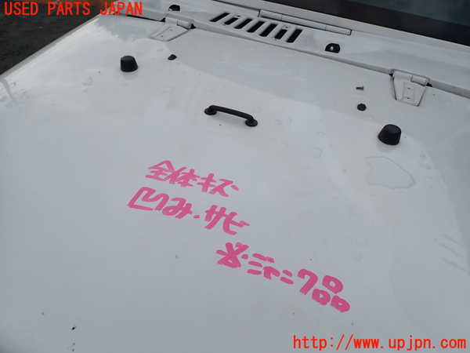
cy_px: 176
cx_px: 235
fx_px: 339
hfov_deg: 69.4
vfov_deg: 54.9
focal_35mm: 25
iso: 100
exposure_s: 1/250
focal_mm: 4.5
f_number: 8
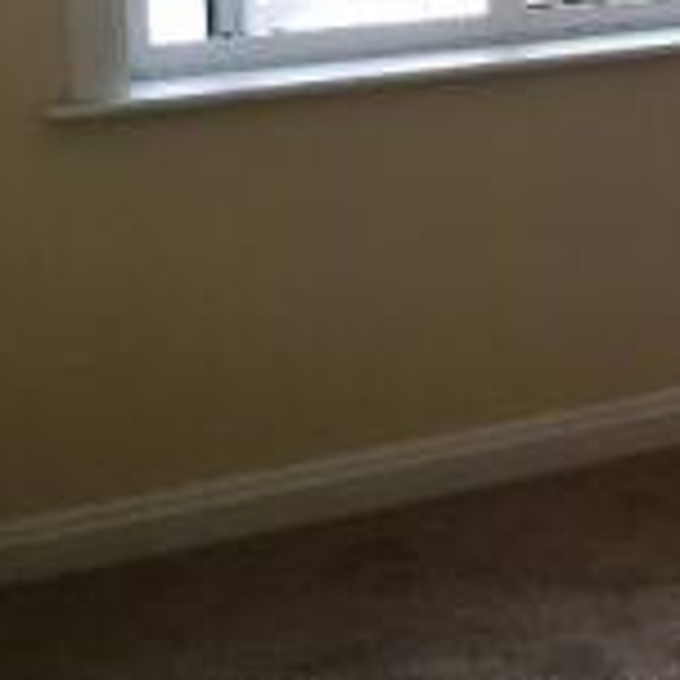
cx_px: 1299
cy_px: -106
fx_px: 2200
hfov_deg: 14.8
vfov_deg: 16.9
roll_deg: +0.5
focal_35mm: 99
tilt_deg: -8.9
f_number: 2.2
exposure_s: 1/50
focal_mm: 4.15
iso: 25
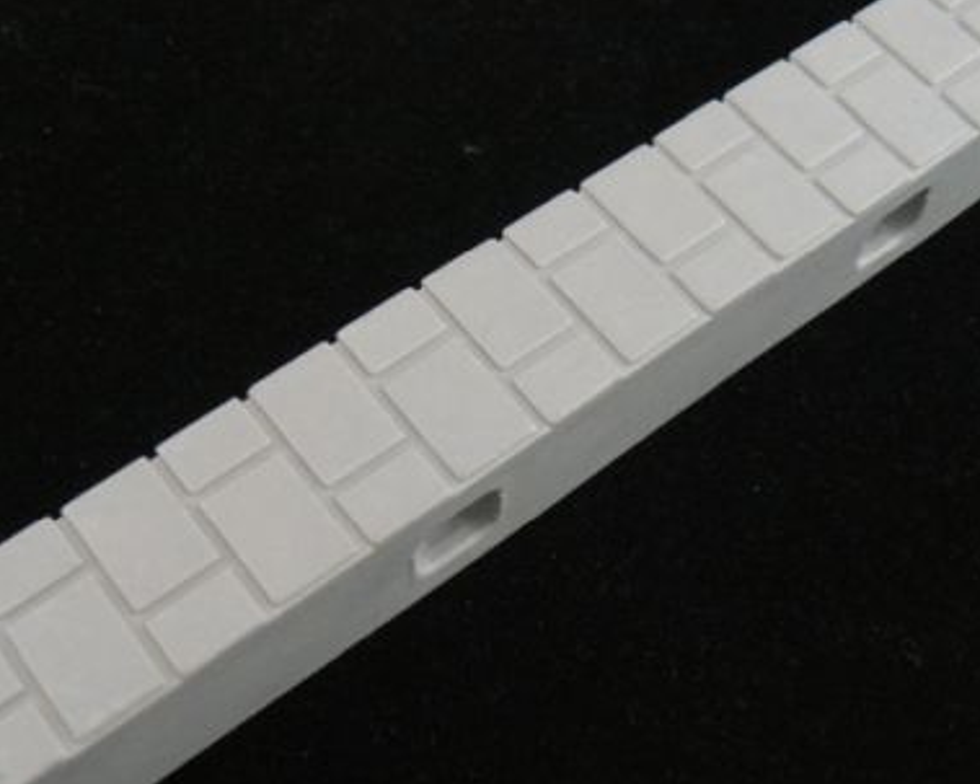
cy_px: 389
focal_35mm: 51
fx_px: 1479
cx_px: 502
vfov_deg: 29.7
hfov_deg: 36.7
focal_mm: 6
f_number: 4
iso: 100
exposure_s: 1/20
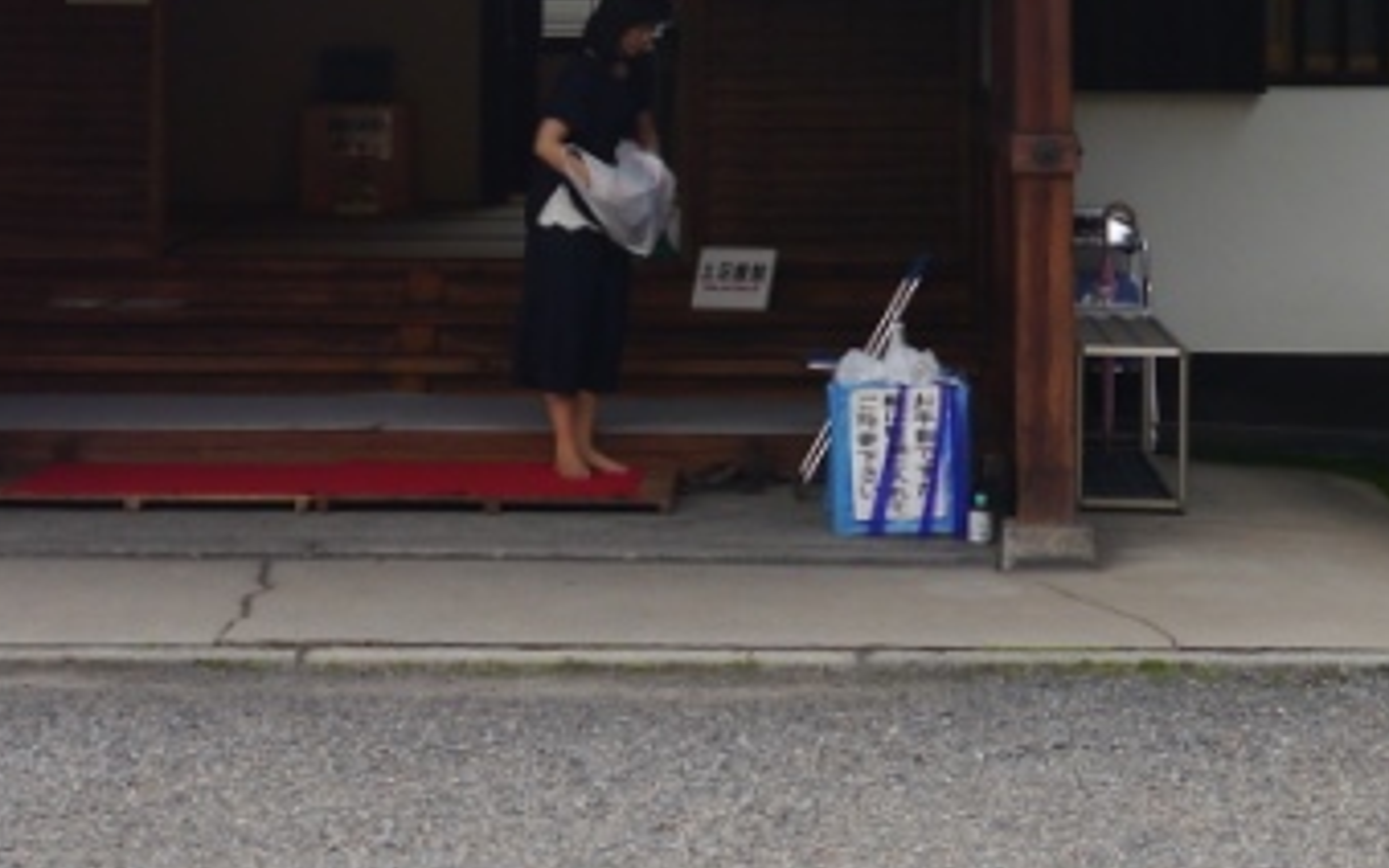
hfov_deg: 19.1
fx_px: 4127
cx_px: 656
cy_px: -397
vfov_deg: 11.6
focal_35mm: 109
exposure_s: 1/200
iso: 160
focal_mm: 17
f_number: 5
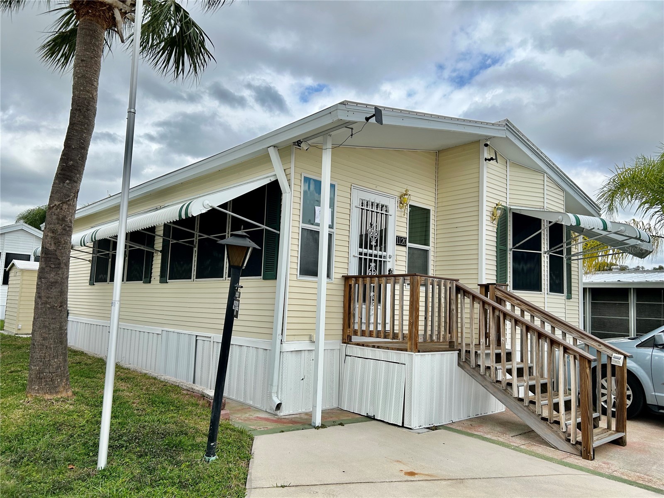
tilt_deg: +6.0
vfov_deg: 53.1
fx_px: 499
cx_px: 332
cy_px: 249
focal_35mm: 26
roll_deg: -1.9
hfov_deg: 67.3
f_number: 1.5
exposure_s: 1/3571
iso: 50
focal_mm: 5.7
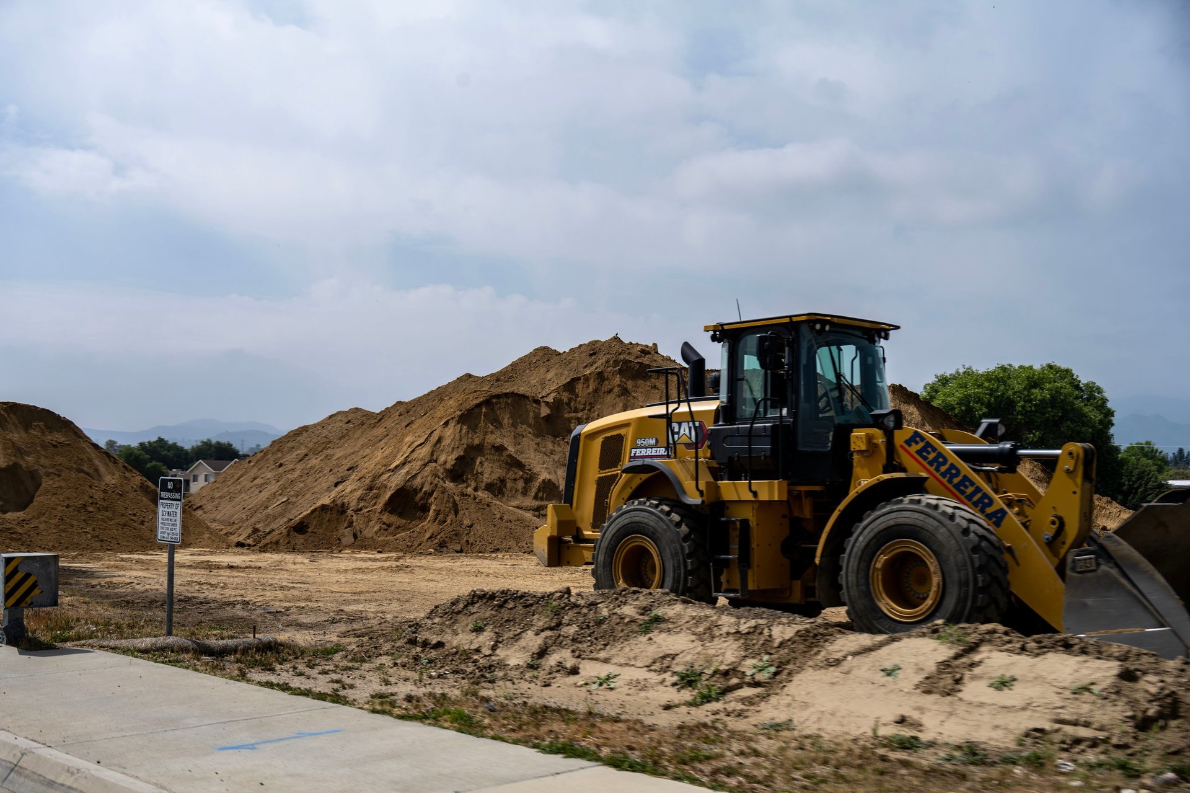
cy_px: 396
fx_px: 1355
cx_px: 595
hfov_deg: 47.4
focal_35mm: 41
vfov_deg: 32.6
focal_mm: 41
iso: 64
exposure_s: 1/320
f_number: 6.3
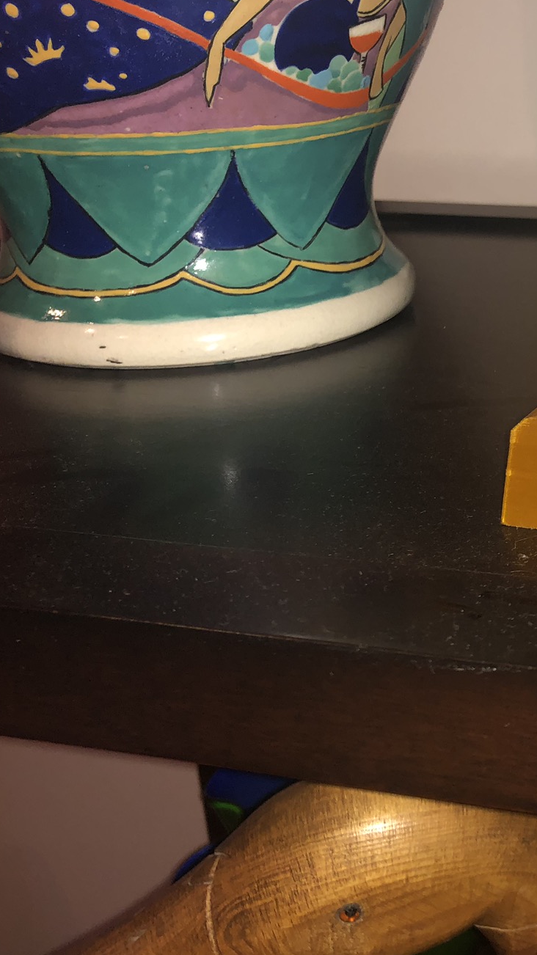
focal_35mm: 48
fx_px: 1216
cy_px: 423
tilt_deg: -20.1
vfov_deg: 42.8
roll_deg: +0.2
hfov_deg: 22.7
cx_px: 664
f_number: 1.8
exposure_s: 1/15
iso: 100
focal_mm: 4
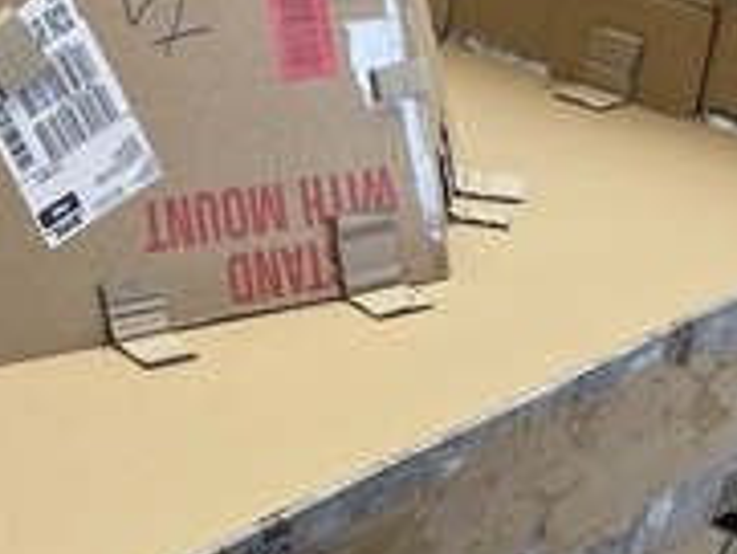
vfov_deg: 12.9
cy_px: 301
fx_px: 2450
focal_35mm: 115
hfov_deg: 16.8
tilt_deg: -21.0
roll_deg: -6.8
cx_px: 57
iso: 64
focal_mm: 4.2
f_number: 1.6
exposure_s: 1/100
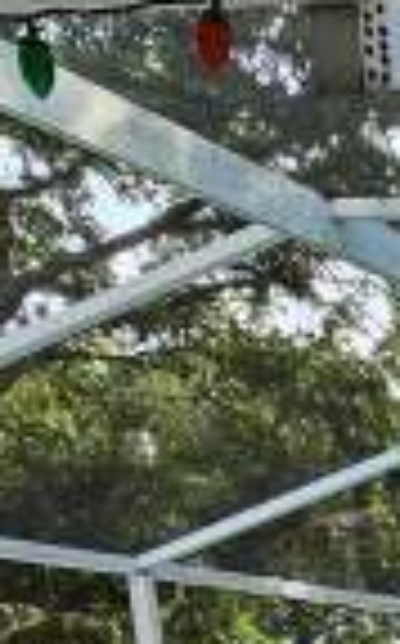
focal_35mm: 77
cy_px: 1013
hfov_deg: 9.6
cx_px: 1389
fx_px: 1347
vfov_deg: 21.6
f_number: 2.2
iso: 50
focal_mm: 2.2
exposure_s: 1/347
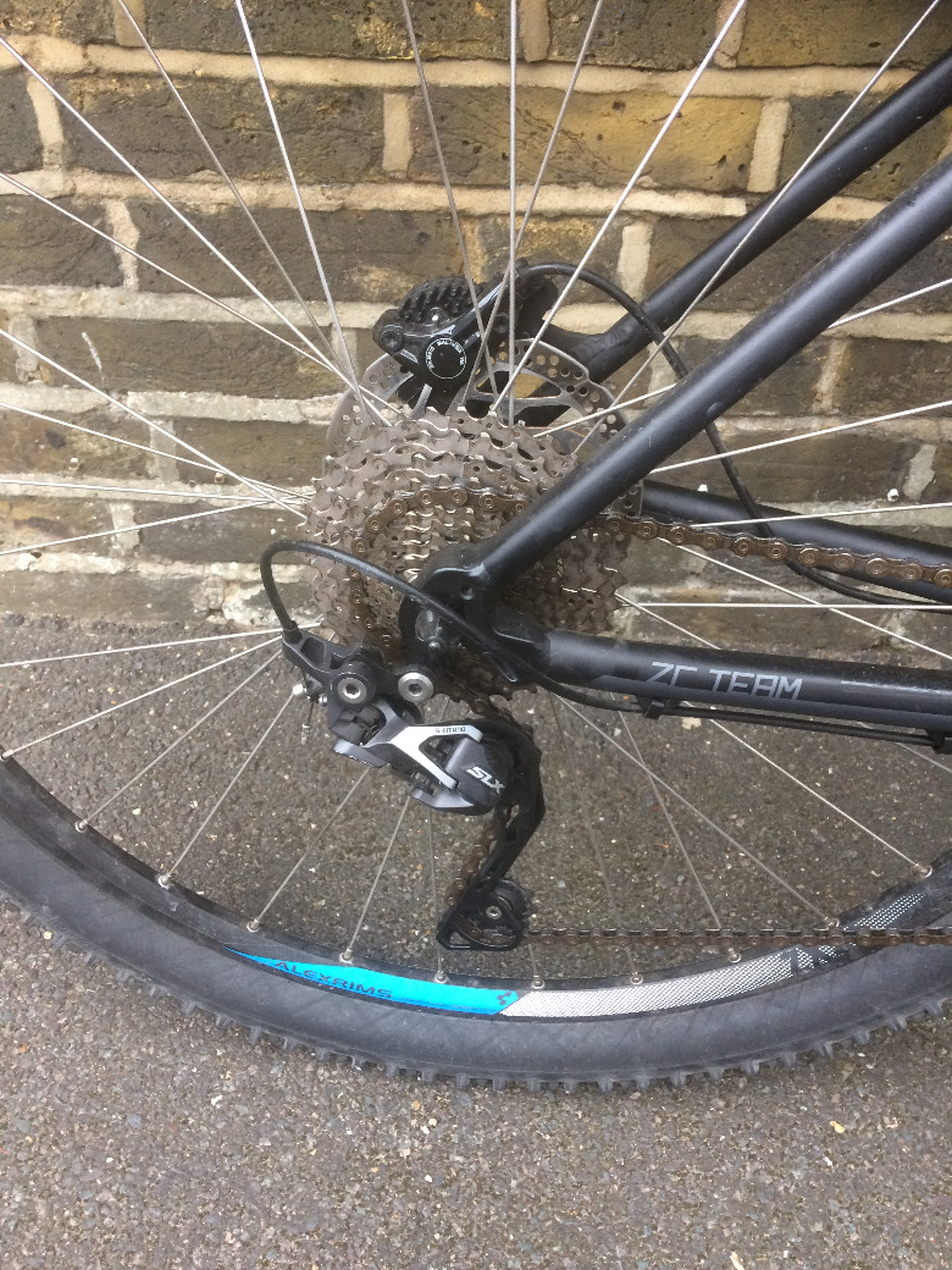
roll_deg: -0.8
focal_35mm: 29
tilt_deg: -40.0
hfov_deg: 48.2
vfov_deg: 61.7
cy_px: 635
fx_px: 1063
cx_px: 476
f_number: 2.2
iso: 80
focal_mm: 4.15
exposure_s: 1/33
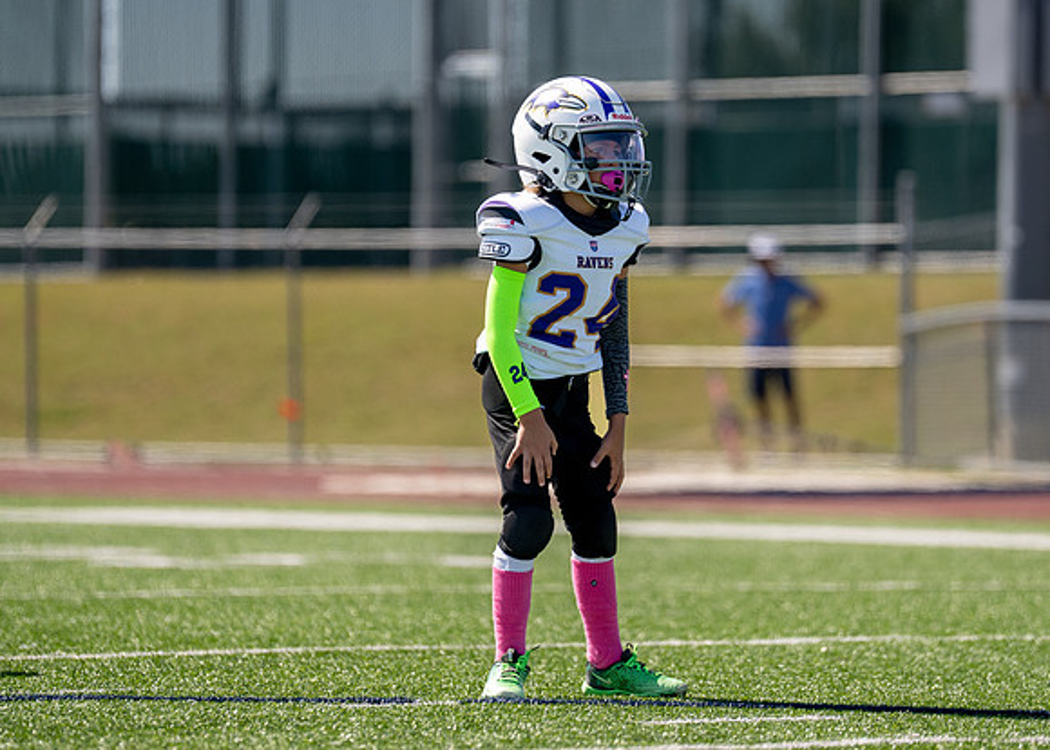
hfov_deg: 6.7
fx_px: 8933
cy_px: 330
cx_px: 614
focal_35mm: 300
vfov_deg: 4.8
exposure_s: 1/4000
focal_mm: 200
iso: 200
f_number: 2.8
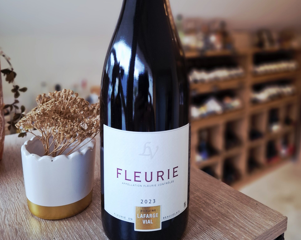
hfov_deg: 58.8
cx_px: 150
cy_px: 70
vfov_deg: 47.3
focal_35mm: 30
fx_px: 267
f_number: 1.8
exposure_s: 1/100
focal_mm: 5.54
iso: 160
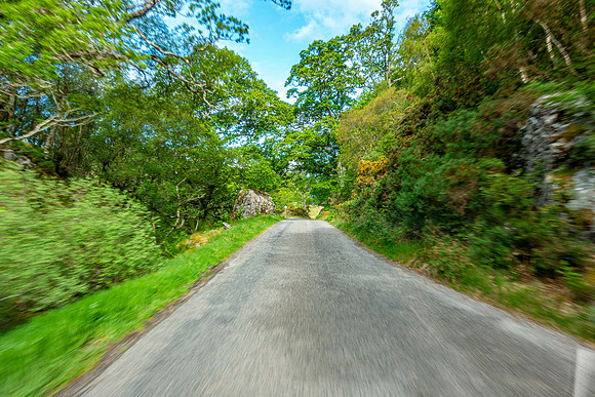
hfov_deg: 73.7
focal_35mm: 24
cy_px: 198
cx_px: 298
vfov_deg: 53.2
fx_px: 397
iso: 125
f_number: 7.1
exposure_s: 1/60
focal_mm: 8.8
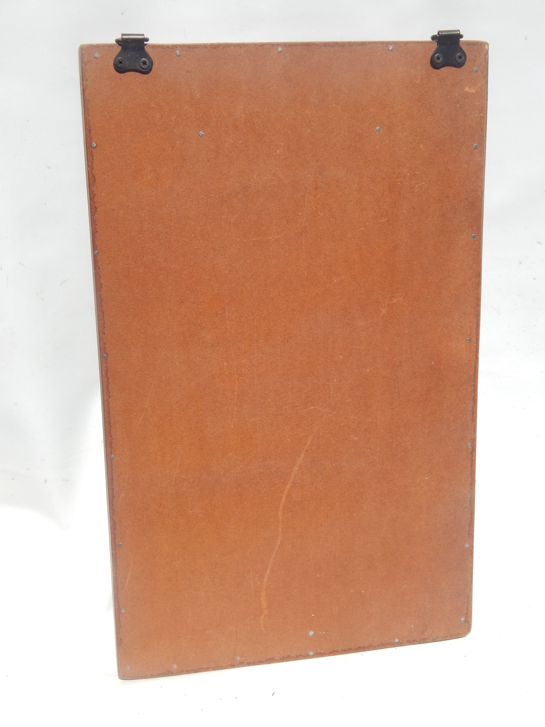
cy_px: 364
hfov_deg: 29.7
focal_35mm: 49
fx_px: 1029
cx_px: 272
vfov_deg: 38.9
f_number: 7.4
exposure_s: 1/500
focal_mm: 8.6
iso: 125
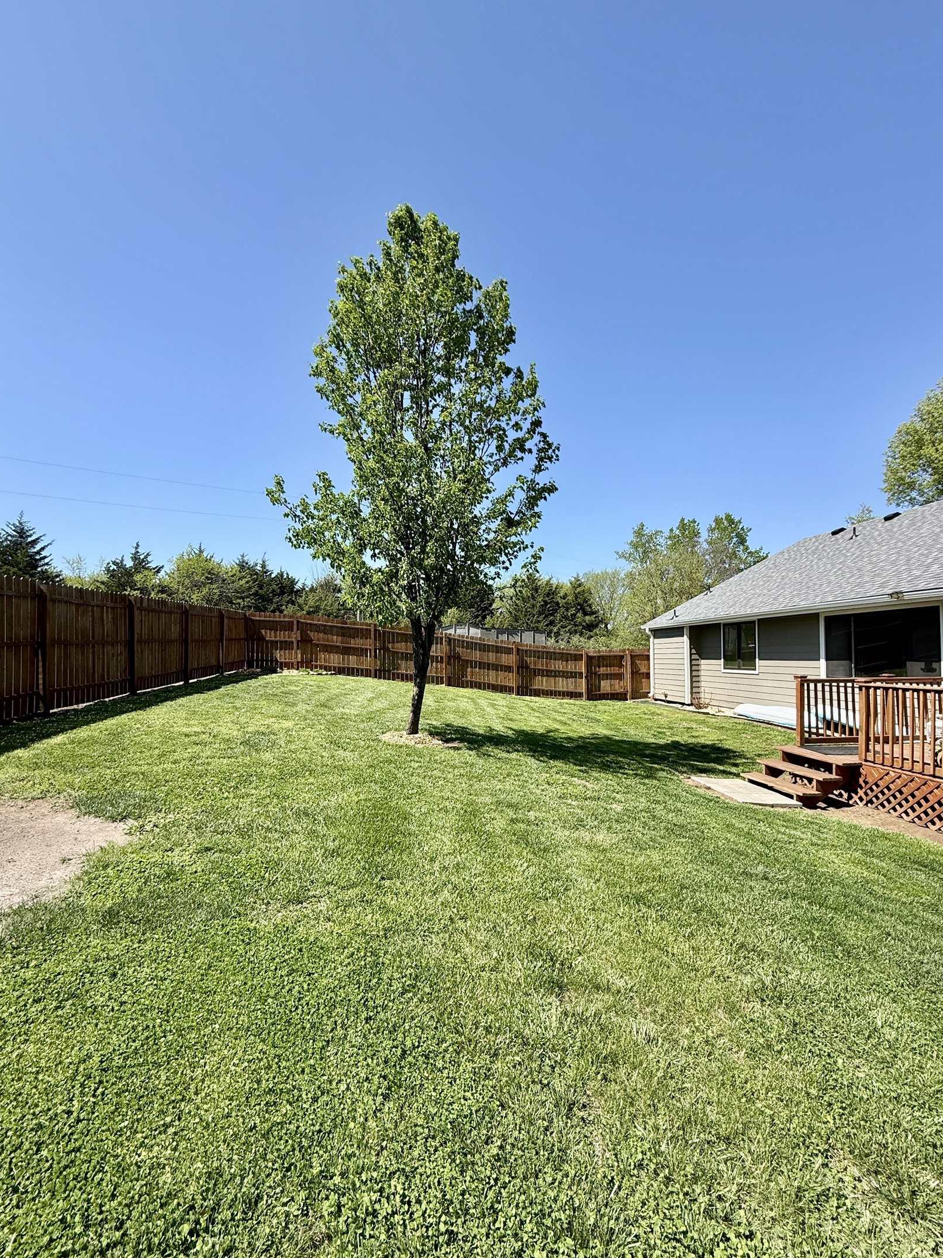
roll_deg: +0.2
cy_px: 656
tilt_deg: +1.0
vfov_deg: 98.1
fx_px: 545
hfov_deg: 81.7
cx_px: 482
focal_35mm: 15
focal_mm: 2.22
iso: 50
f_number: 2.2
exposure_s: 1/1189
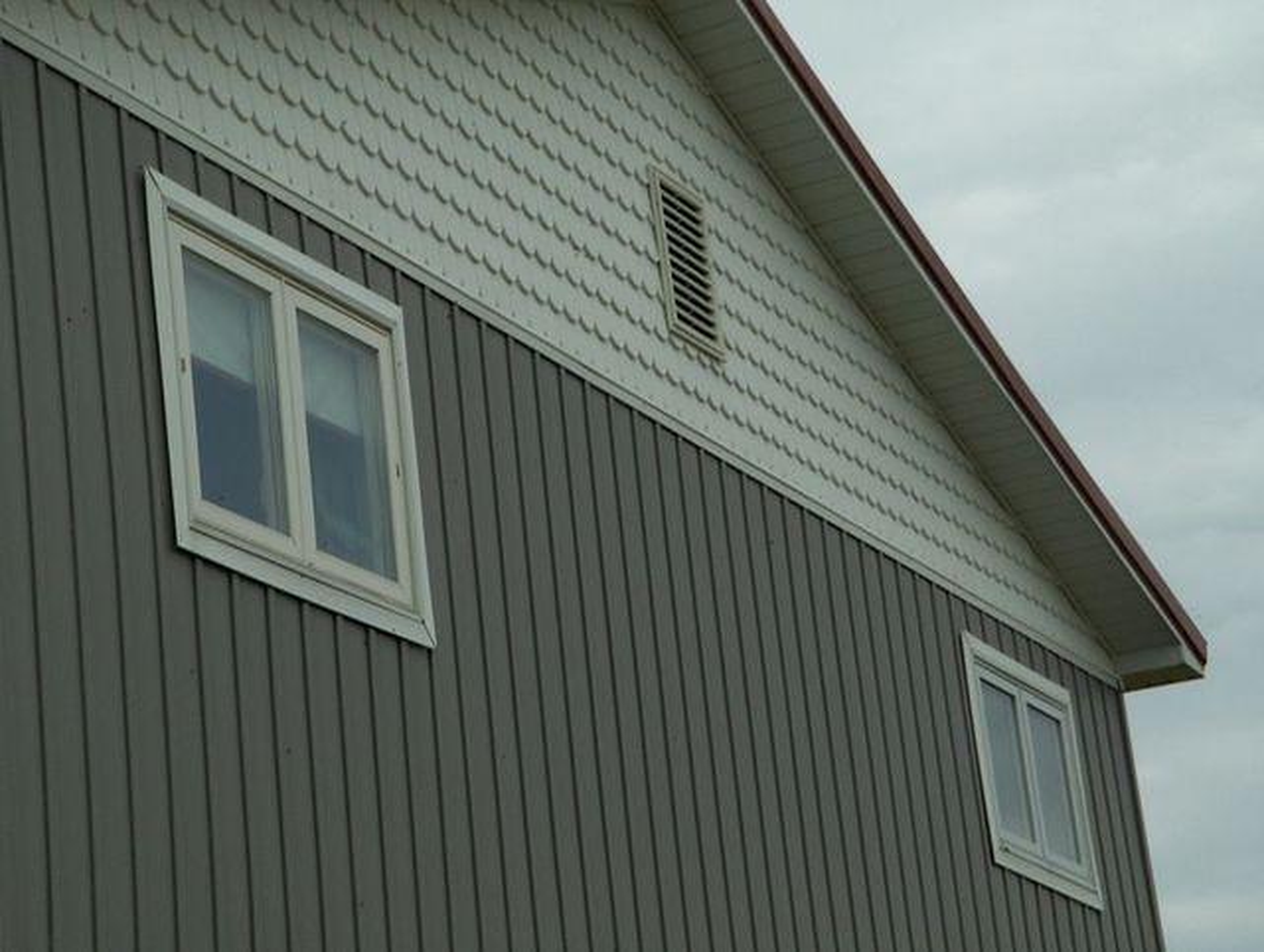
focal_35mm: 122
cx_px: 632
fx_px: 4462
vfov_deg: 12.2
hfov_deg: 16.1
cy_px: 476
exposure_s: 1/305
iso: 100
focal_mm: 19.6
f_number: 6.1
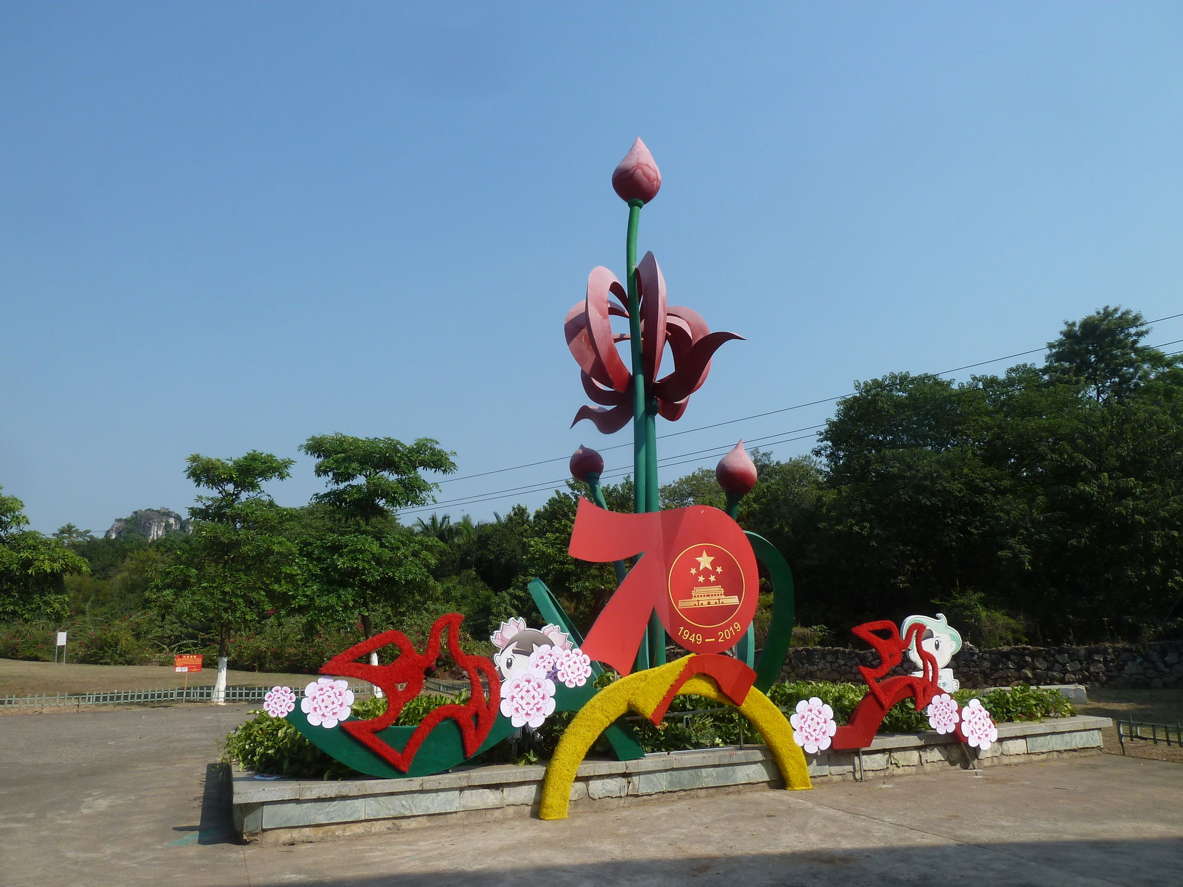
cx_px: 592
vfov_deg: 54.9
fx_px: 854
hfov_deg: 69.4
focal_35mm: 25
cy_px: 444
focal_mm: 4.1
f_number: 5
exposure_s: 1/500
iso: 80
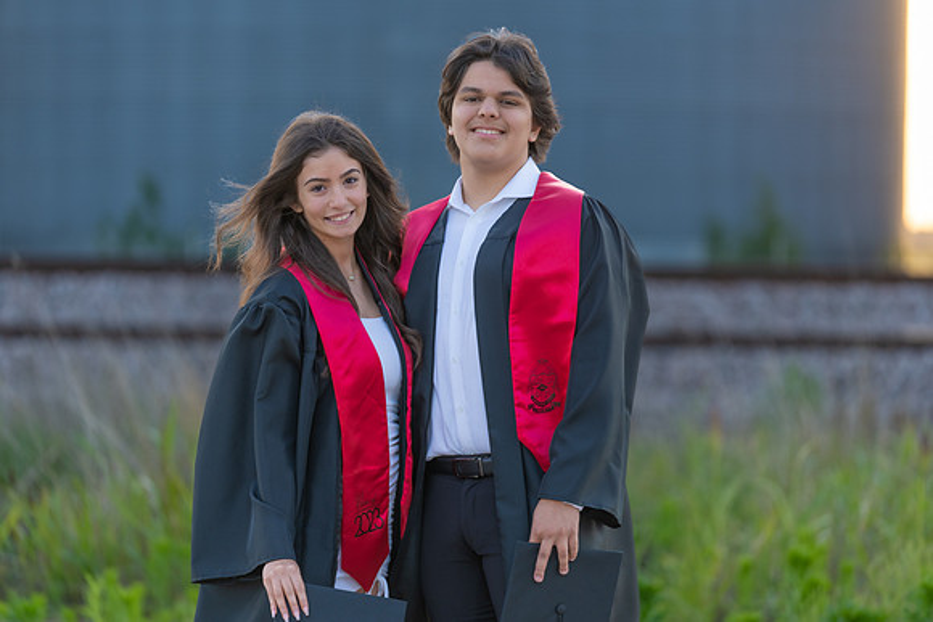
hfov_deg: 12.3
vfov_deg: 8.2
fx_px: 4329
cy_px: 311
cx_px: 466
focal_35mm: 167
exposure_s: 1/320
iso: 160
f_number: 2.8
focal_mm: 167
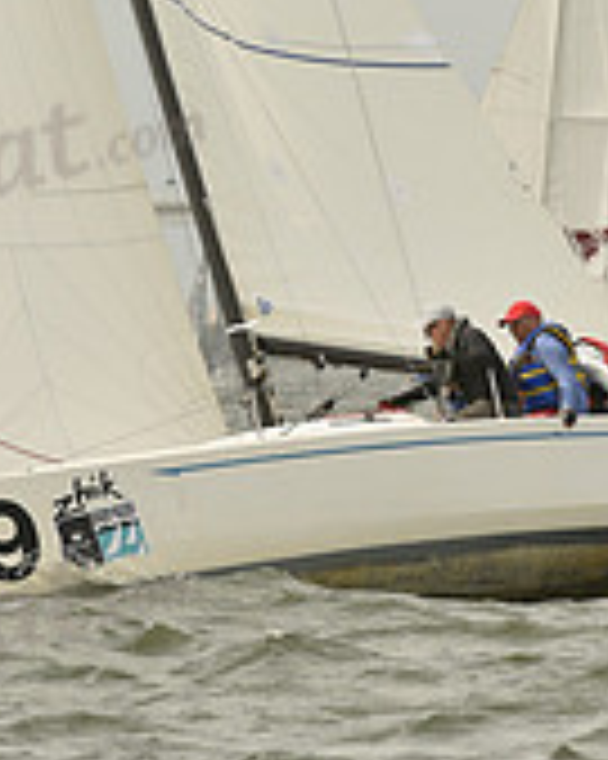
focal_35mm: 709
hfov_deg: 2.2
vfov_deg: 2.7
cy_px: -103
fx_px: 15962
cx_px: 439
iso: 320
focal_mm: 220
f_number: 6.3
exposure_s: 1/1250
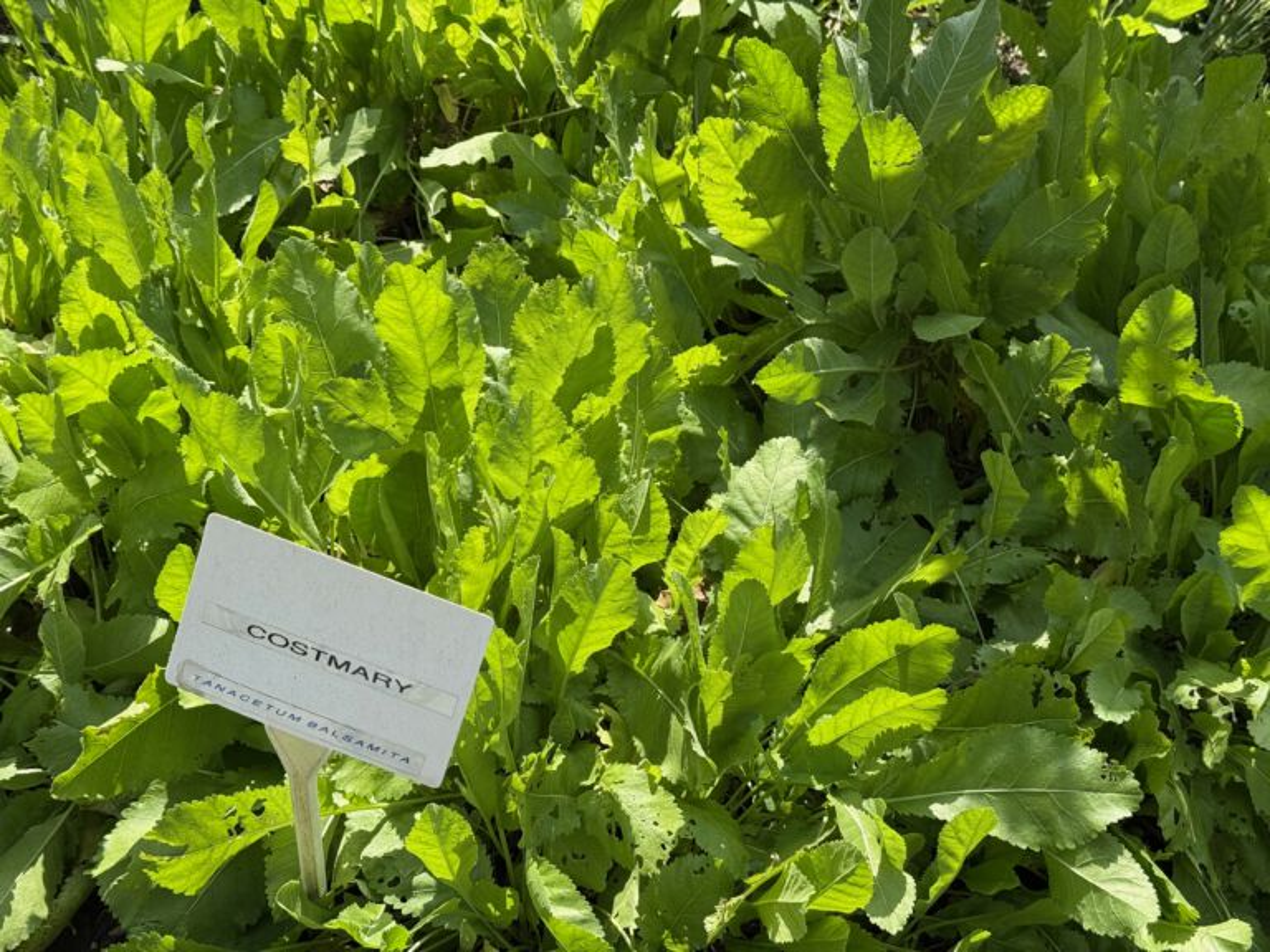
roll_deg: -0.4
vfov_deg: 30.3
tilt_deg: -41.8
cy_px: 476
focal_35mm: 48
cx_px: 635
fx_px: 1761
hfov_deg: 39.7
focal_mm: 6.76
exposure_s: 1/2273
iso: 64
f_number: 1.78
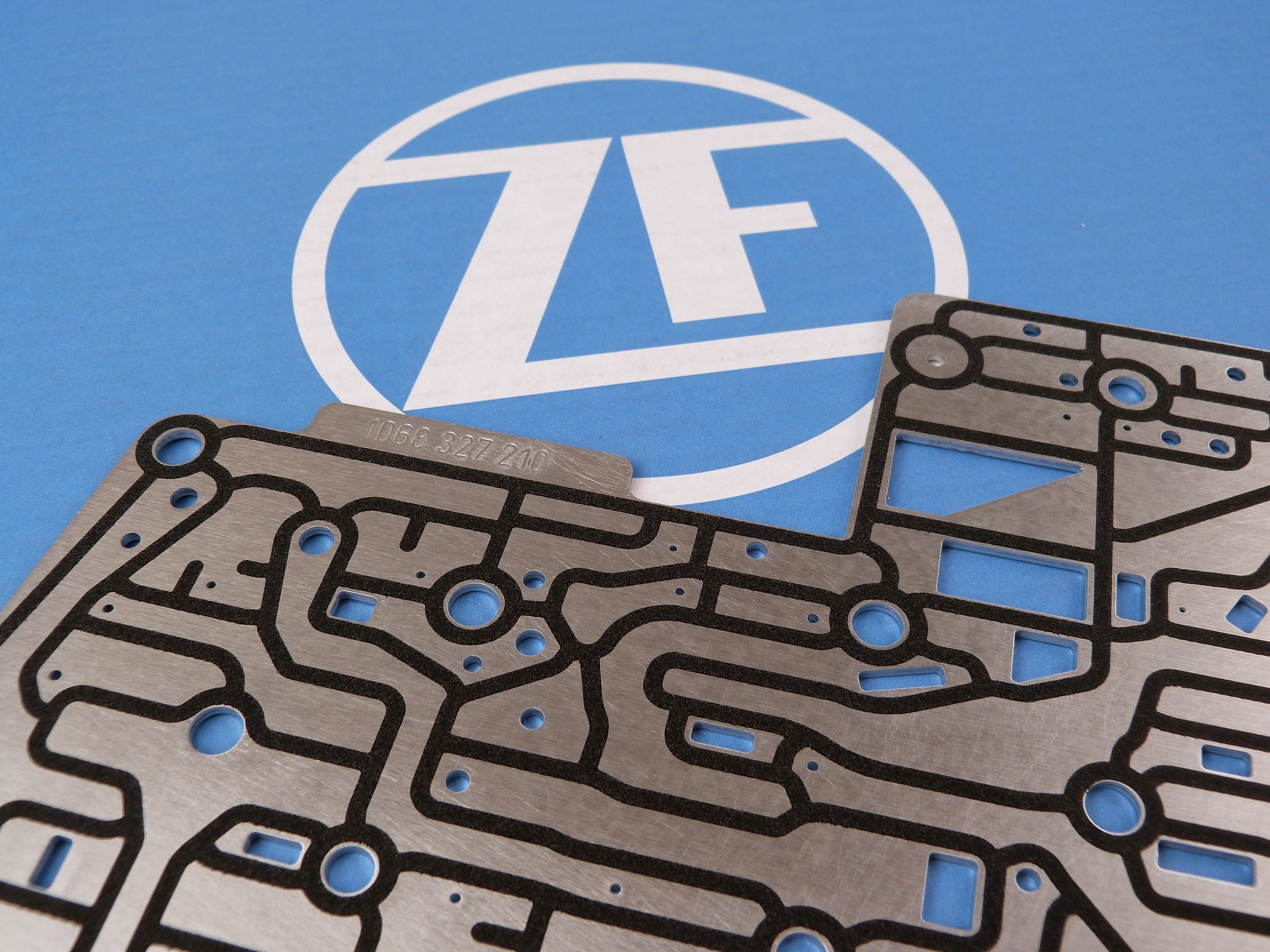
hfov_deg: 52.6
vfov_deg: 40.7
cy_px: 476
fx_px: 1284
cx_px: 635
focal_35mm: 35
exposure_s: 1/60
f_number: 3
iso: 100
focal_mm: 6.2
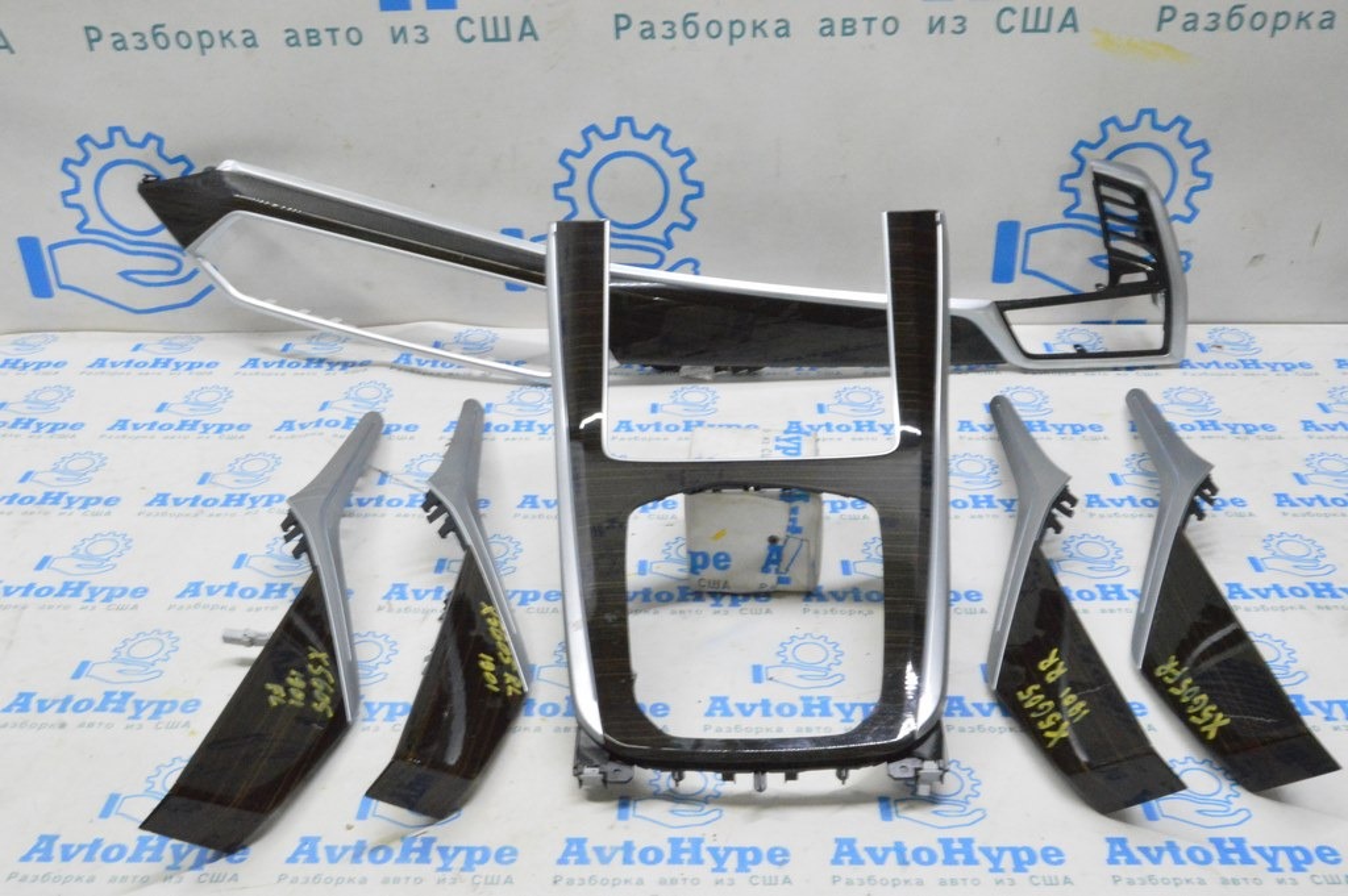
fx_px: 1291
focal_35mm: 34
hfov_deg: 55.1
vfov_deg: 38.3
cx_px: 674
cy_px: 448
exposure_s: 1/20
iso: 6400
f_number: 20
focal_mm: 23
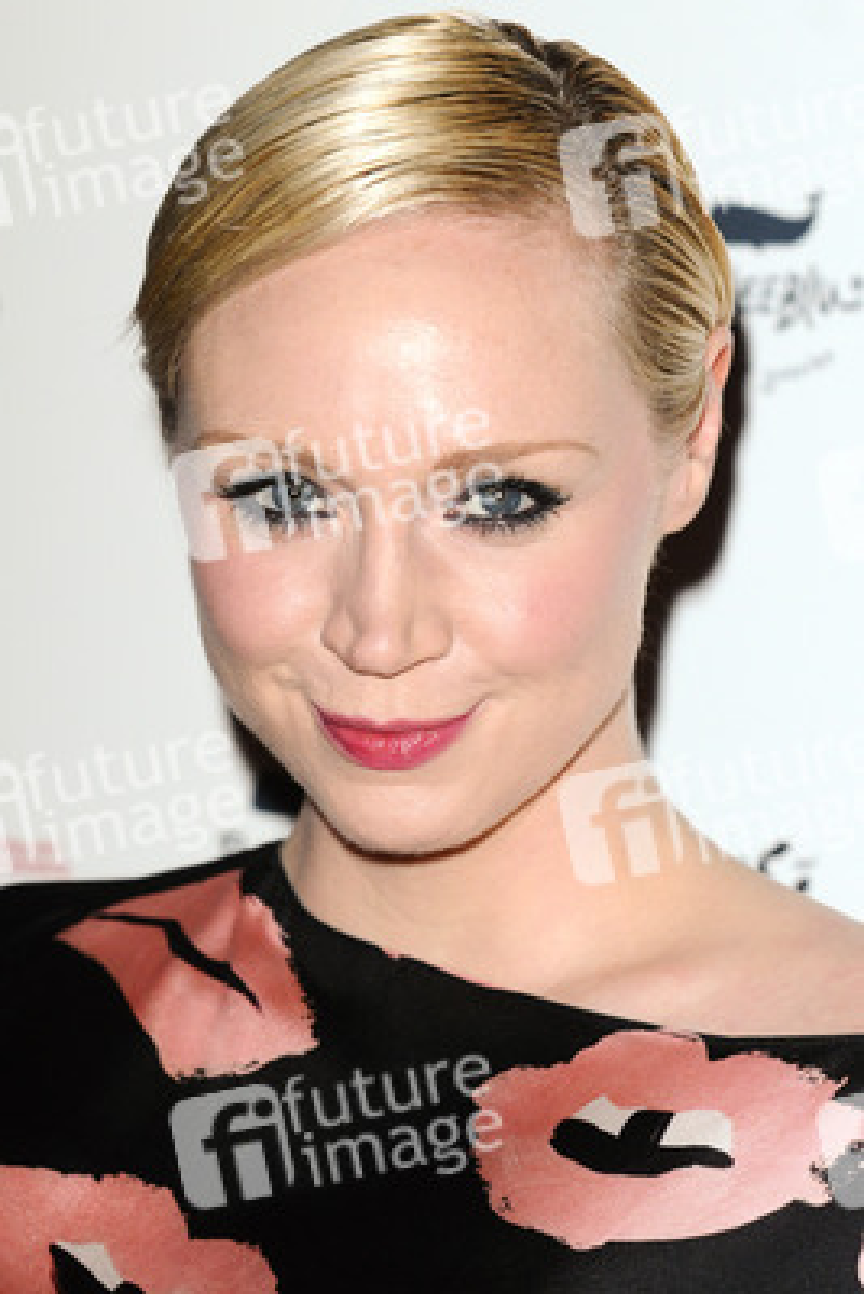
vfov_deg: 11.4
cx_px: 432
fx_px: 6474
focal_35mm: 180
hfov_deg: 7.6
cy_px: 647
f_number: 5
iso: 640
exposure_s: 1/200
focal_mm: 120
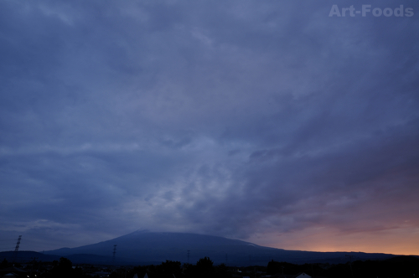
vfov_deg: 28.0
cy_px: 139
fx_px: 558
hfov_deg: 41.2
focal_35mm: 48
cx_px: 210
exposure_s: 1/25
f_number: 8
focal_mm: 32
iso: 200
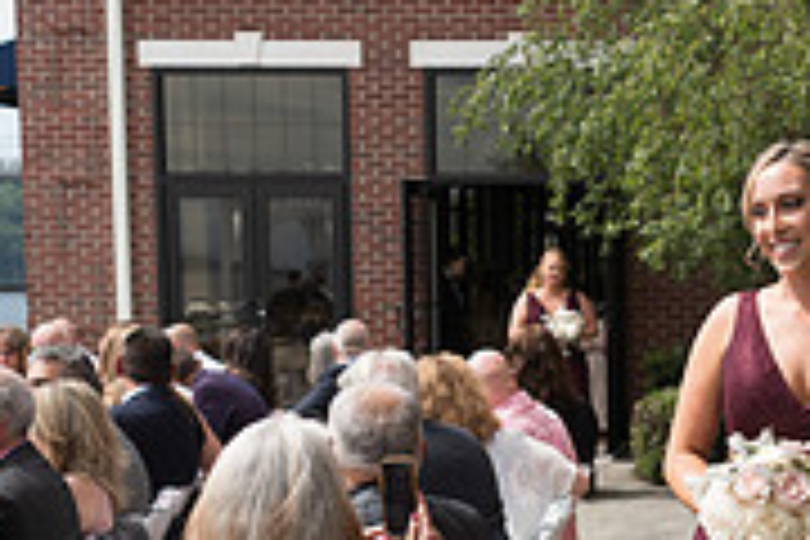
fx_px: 2025
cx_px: 814
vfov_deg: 15.0
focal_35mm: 90
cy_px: 520
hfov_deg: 21.8
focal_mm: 28
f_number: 2.8
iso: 64
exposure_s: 1/800
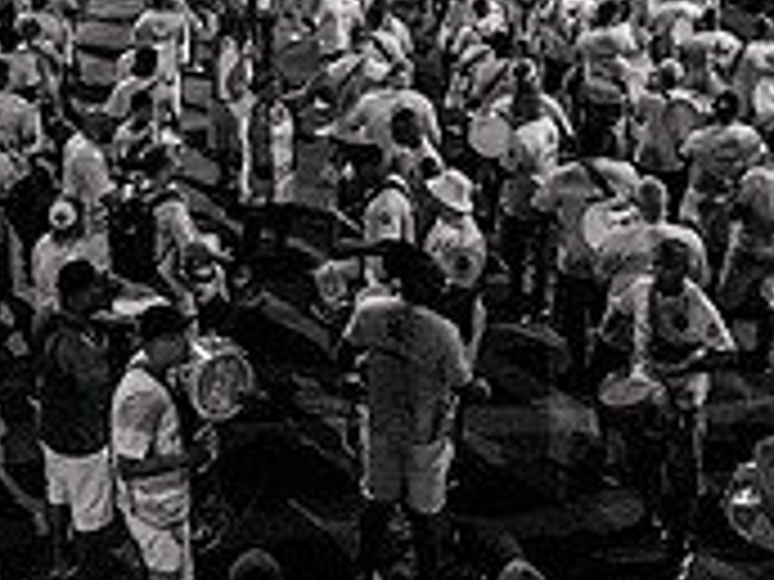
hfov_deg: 36.1
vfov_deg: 26.1
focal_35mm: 52
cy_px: -43
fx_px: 1163
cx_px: 212
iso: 2000
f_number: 4
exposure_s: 1/100
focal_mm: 16
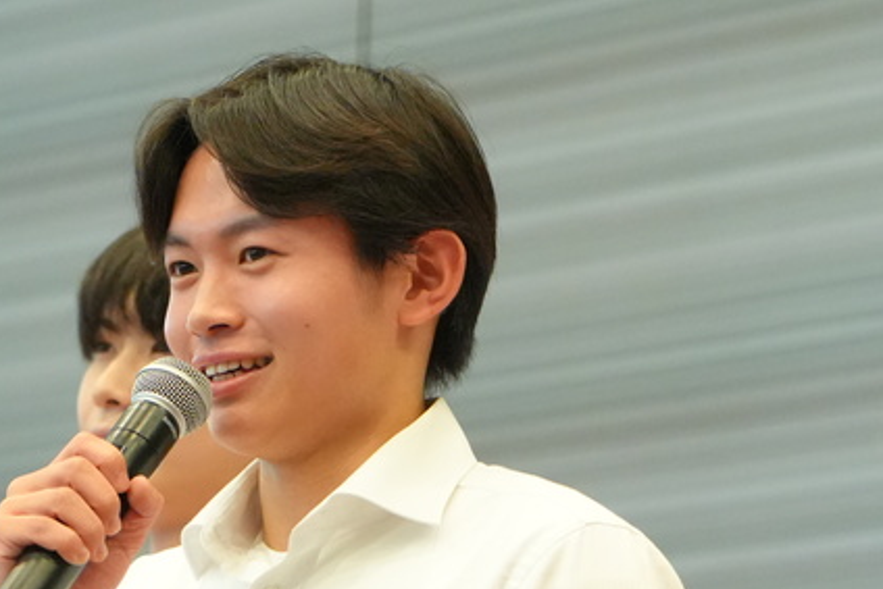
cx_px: 302
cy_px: 714
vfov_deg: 4.6
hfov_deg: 6.9
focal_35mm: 297
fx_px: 7287
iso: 6400
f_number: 4
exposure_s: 1/320
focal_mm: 105
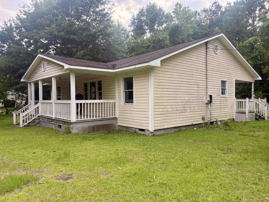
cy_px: 101
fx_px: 202
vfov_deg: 53.1
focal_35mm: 26
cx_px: 134
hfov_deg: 67.3
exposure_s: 1/334
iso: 50
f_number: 1.6
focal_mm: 5.96
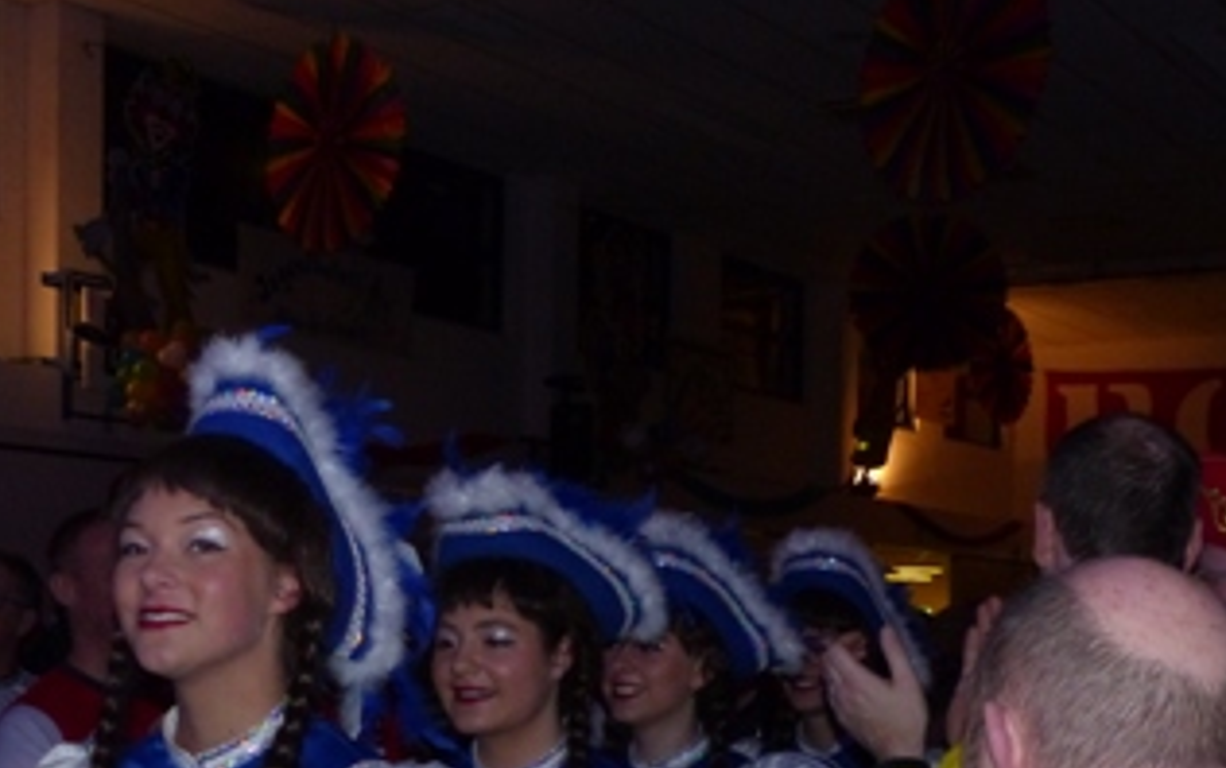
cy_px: 741
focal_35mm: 61
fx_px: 2040
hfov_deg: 33.4
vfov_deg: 20.7
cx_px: 566
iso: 400
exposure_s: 1/80
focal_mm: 6.3
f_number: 2.8
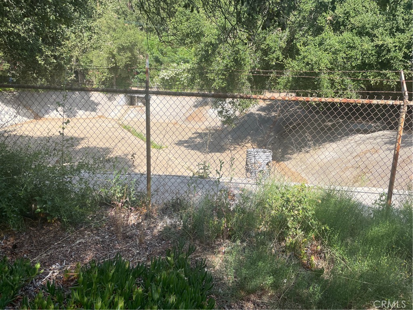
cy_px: 155
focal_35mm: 26
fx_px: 310
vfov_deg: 53.1
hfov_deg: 67.3
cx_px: 206
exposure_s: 1/1553
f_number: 1.6
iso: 32
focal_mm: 4.2
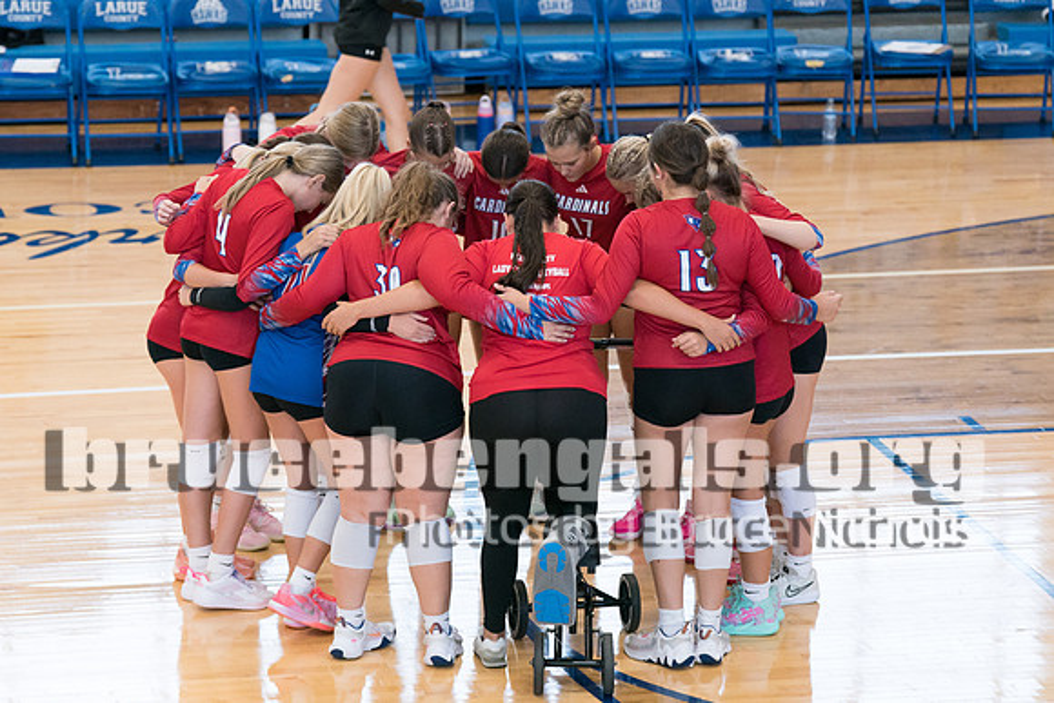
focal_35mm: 133
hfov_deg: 15.4
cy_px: 303
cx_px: 532
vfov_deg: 10.3
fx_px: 3895
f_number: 2.8
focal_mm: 100
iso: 4000
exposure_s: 1/1250
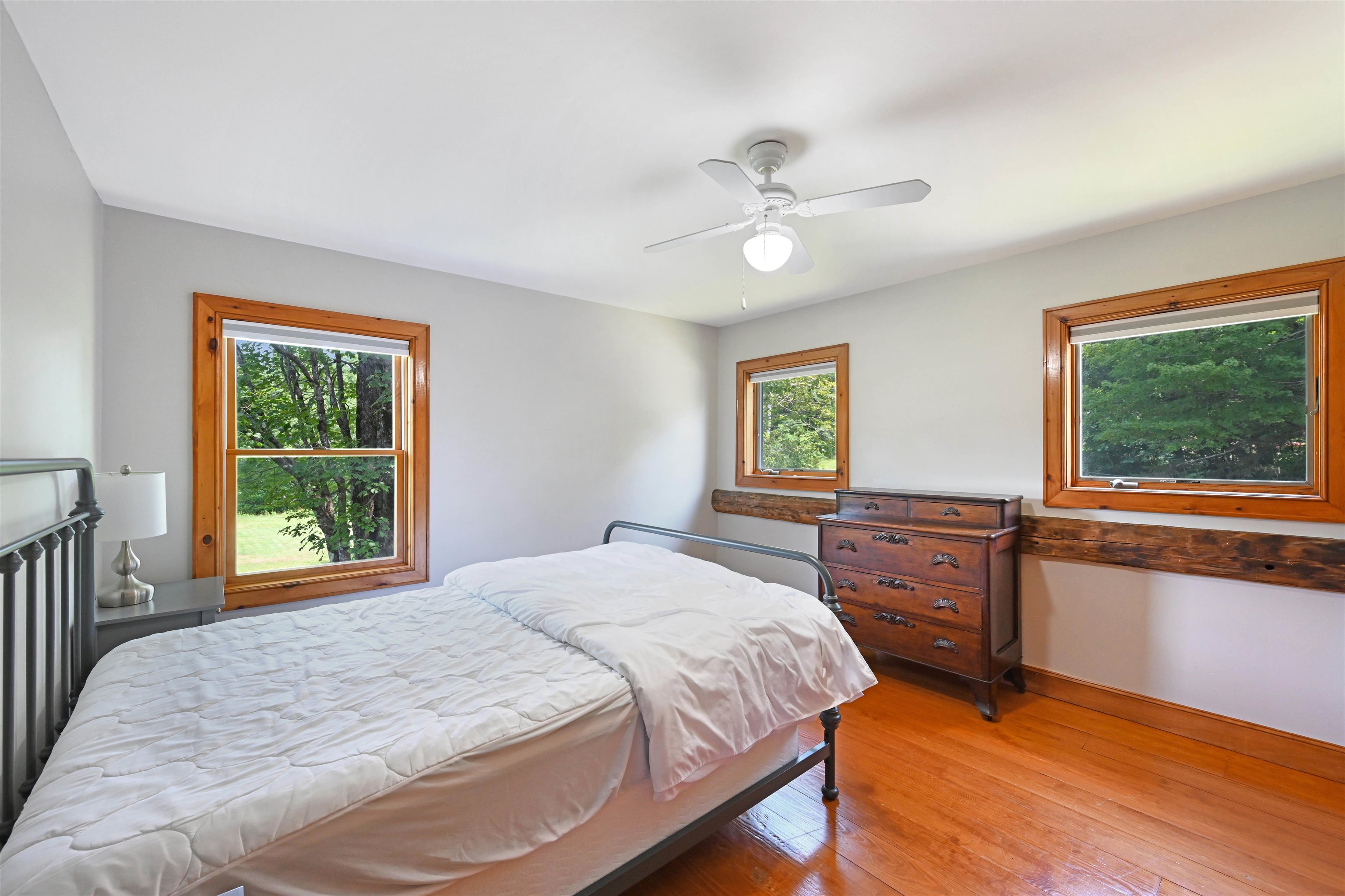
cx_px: 672
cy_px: 448
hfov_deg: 104.3
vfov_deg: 81.2
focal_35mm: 14
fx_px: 523
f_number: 8
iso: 1000
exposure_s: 1/10
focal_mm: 14
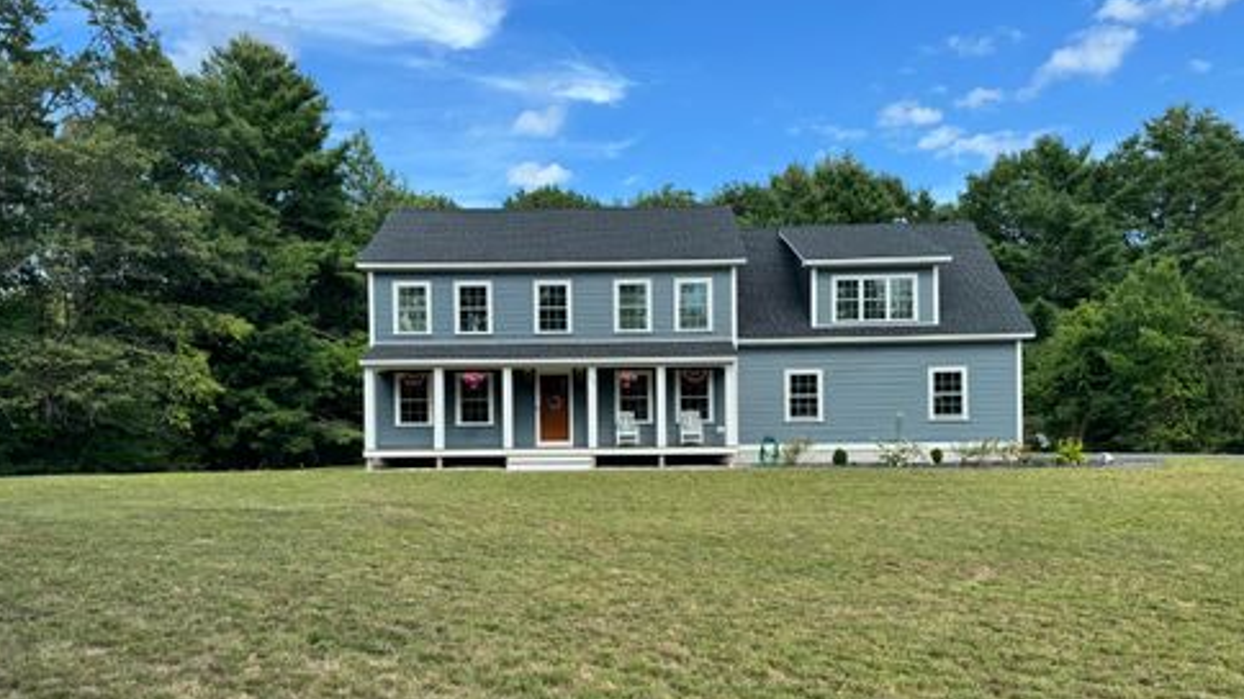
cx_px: 614
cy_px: 425
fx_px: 890
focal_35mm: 27
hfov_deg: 69.9
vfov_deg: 42.6
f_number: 1.78
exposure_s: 1/1767
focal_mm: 6.76
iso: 80
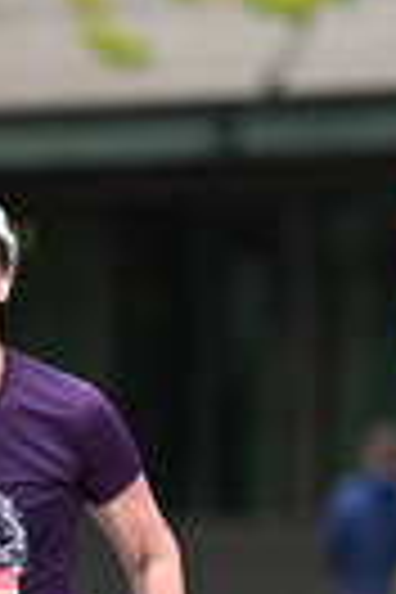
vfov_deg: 2.5
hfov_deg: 1.6
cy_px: 639
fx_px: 13760
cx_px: -83
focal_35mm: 834
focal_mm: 200
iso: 640
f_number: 2.8
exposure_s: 1/2000
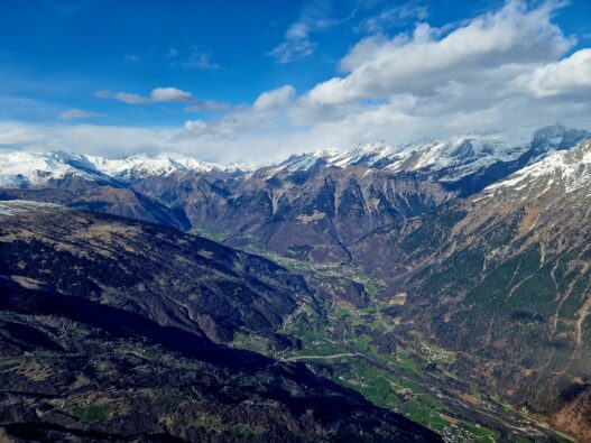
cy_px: 222
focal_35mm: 23
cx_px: 296
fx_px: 393
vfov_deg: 58.9
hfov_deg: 73.9
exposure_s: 1/1111
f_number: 1.8
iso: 50
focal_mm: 6.4
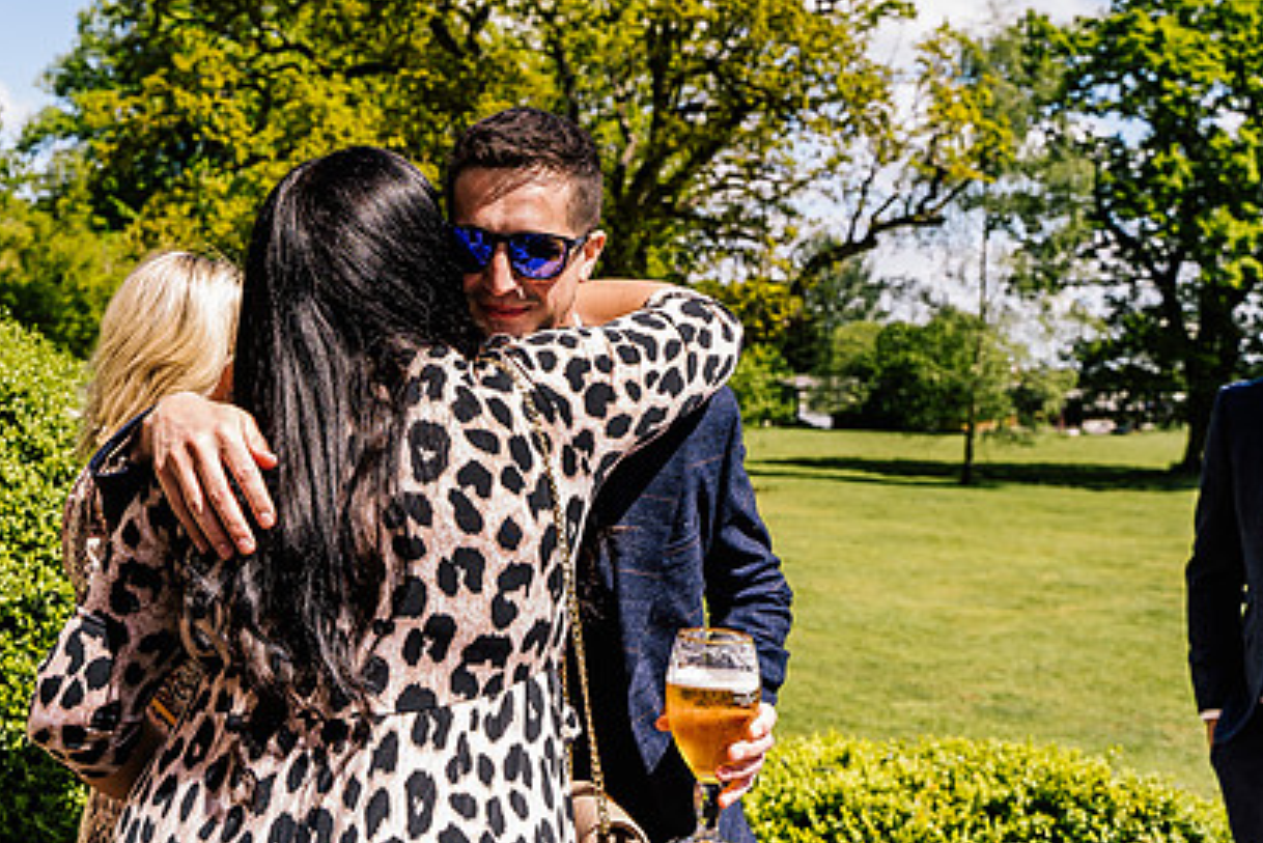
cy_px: 366
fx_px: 1404
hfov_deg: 48.0
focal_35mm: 40
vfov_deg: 33.4
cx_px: 470
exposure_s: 1/250
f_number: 5
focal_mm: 28
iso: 100
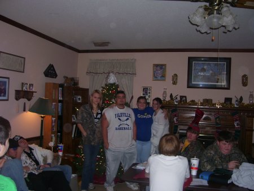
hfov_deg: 53.9
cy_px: 96
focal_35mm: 34
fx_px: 250
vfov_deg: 41.8
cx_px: 127
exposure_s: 1/60
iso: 80
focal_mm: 5.6
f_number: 2.7
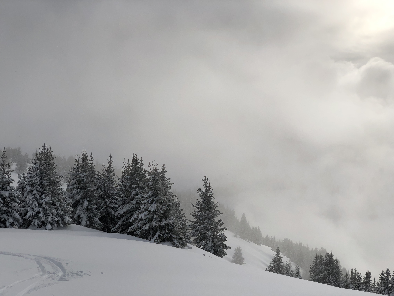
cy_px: 148
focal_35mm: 52
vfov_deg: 28.0
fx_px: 592
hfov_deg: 36.8
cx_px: 197
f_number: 2.4
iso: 16
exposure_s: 1/4425
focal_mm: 6
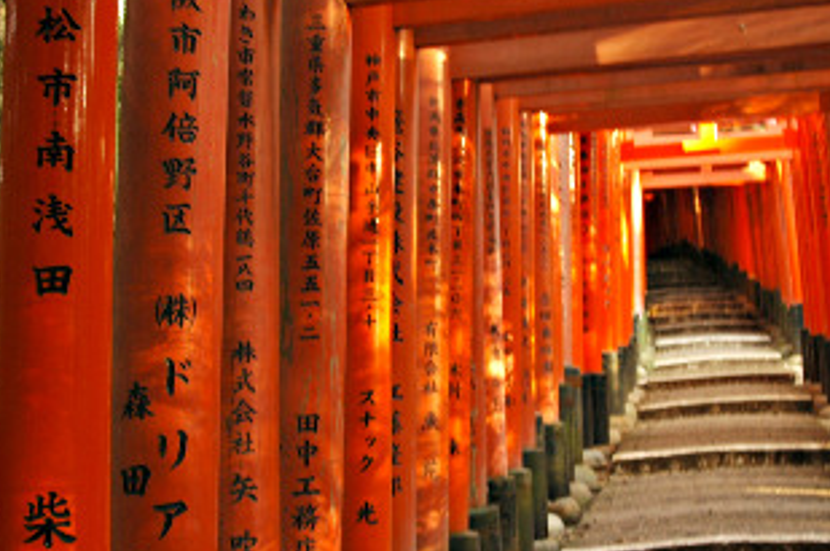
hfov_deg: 35.9
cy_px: 312
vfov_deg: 24.2
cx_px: 466
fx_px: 1281
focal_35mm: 56
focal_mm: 29
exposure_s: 1/13
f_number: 4.5
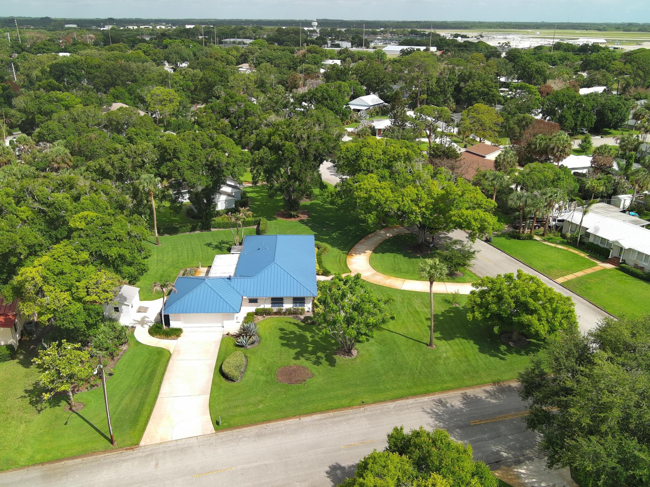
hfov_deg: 63.4
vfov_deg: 49.7
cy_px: 244
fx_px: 526
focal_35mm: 28
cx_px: 325
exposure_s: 1/604
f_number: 2.8
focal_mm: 10.6
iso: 100
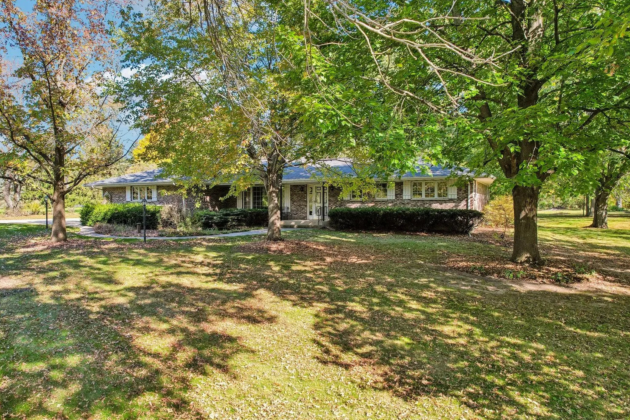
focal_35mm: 24
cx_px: 294
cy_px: 211
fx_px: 420
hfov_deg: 73.7
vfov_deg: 53.1
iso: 100
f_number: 2.8
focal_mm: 8.4
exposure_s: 1/350
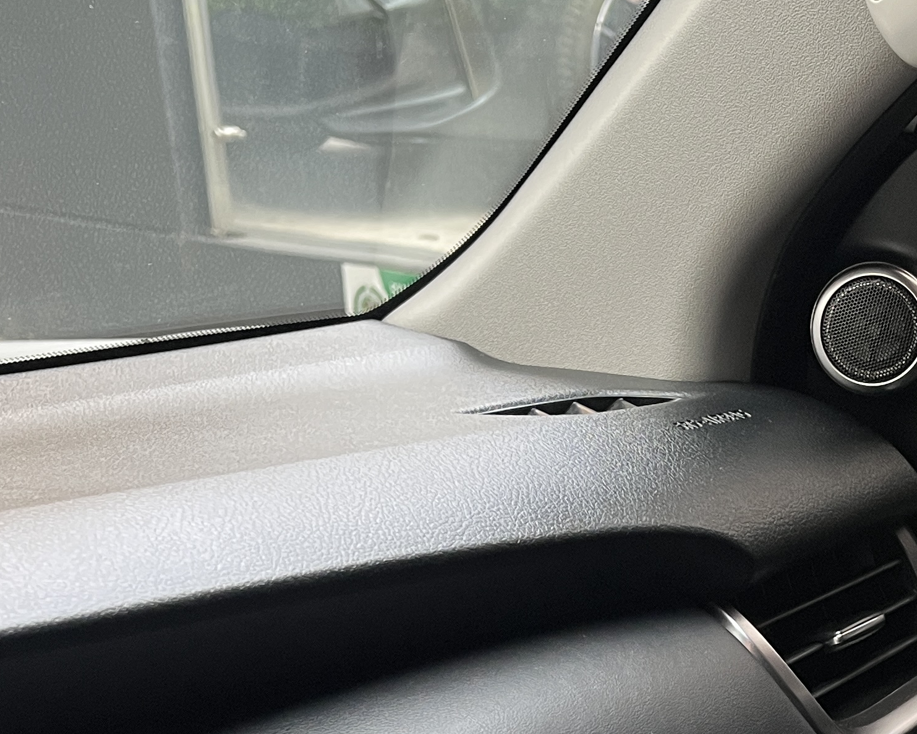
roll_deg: +0.3
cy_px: 753
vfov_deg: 21.3
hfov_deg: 26.7
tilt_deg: -23.7
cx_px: 804
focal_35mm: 69
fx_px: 1872
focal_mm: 5.1
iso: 125
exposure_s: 1/77
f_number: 1.6
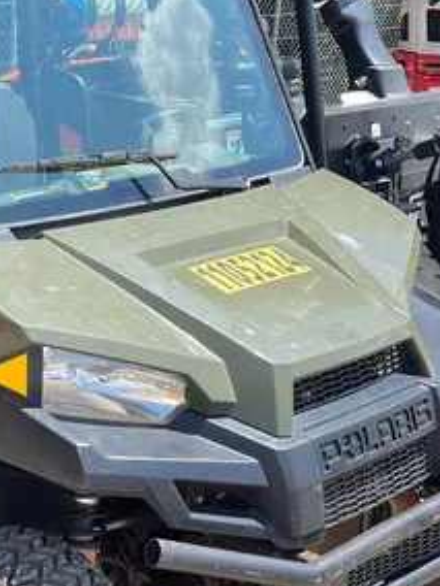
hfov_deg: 21.1
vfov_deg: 29.0
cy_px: 286
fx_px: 1136
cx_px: -17
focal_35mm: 67
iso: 50
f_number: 1.6
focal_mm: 5.1
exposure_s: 1/951
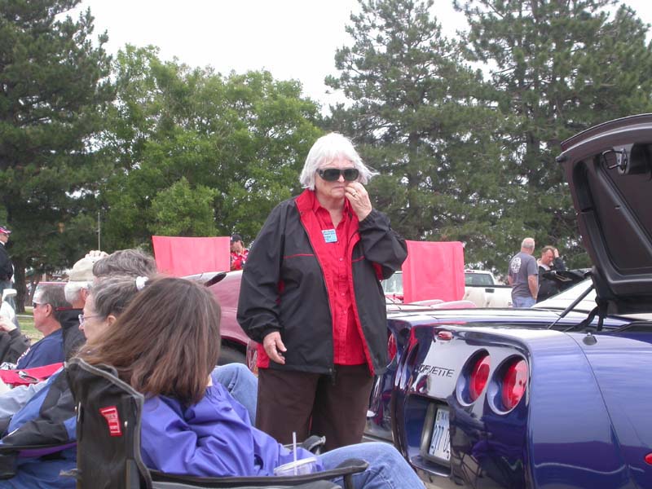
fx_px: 2373
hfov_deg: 15.6
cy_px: 244
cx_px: 326
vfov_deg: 11.8
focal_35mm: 126
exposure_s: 1/218
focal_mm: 26.2
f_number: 5.8
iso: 100
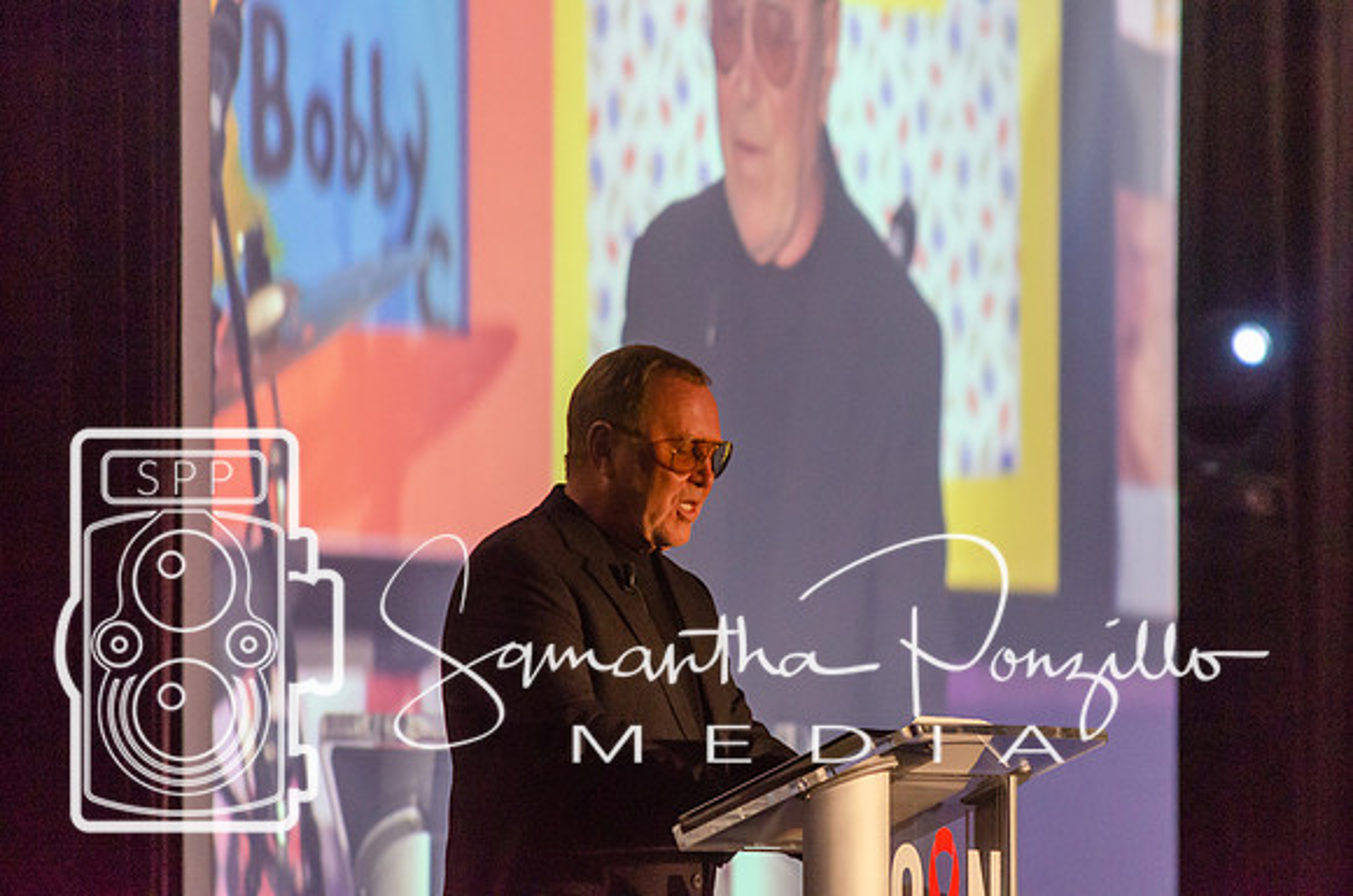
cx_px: 676
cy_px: 448
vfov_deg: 3.3
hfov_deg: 4.9
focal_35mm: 420
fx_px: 15750
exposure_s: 1/100
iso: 3200
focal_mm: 280
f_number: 5.6
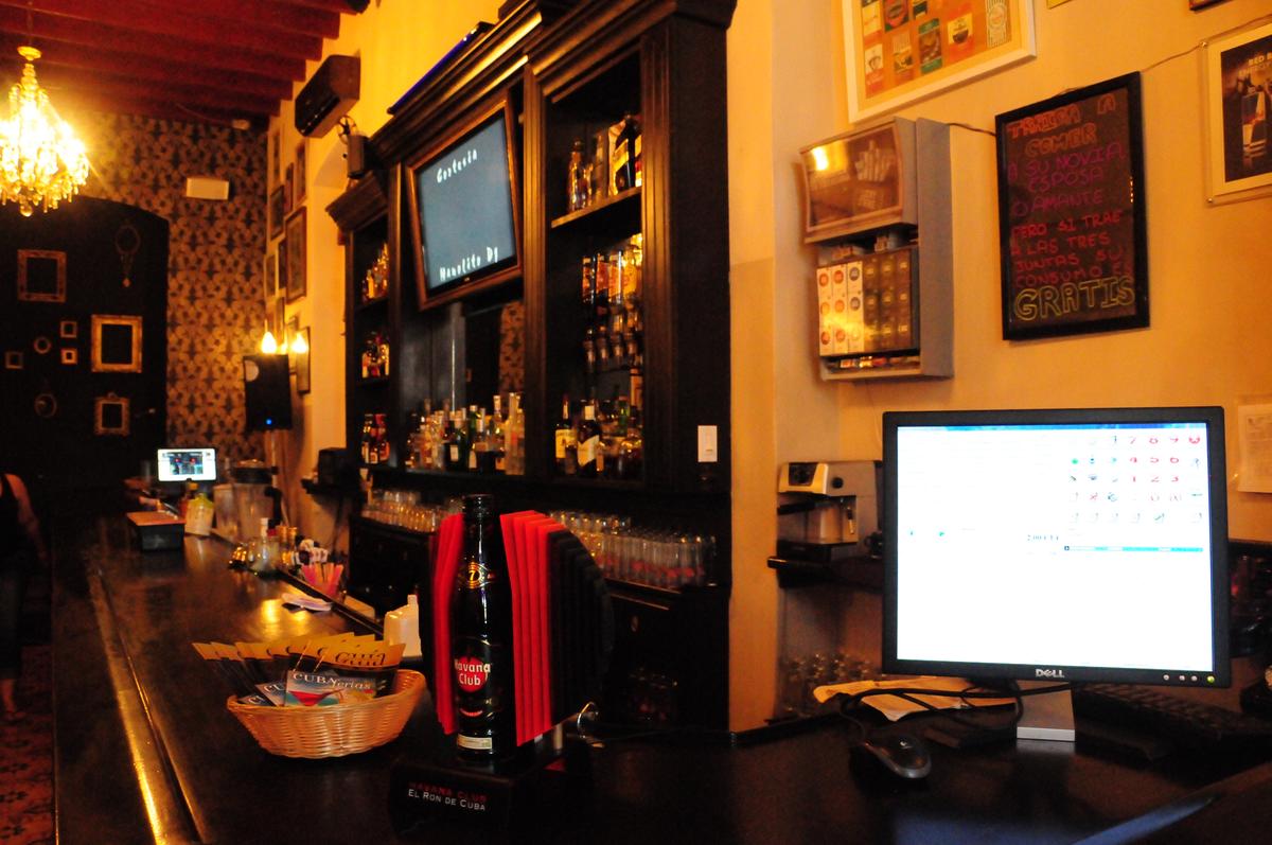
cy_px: 422
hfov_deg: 67.4
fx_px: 953
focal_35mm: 27
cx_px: 636
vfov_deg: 47.8
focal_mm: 18
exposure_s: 1/40
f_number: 5
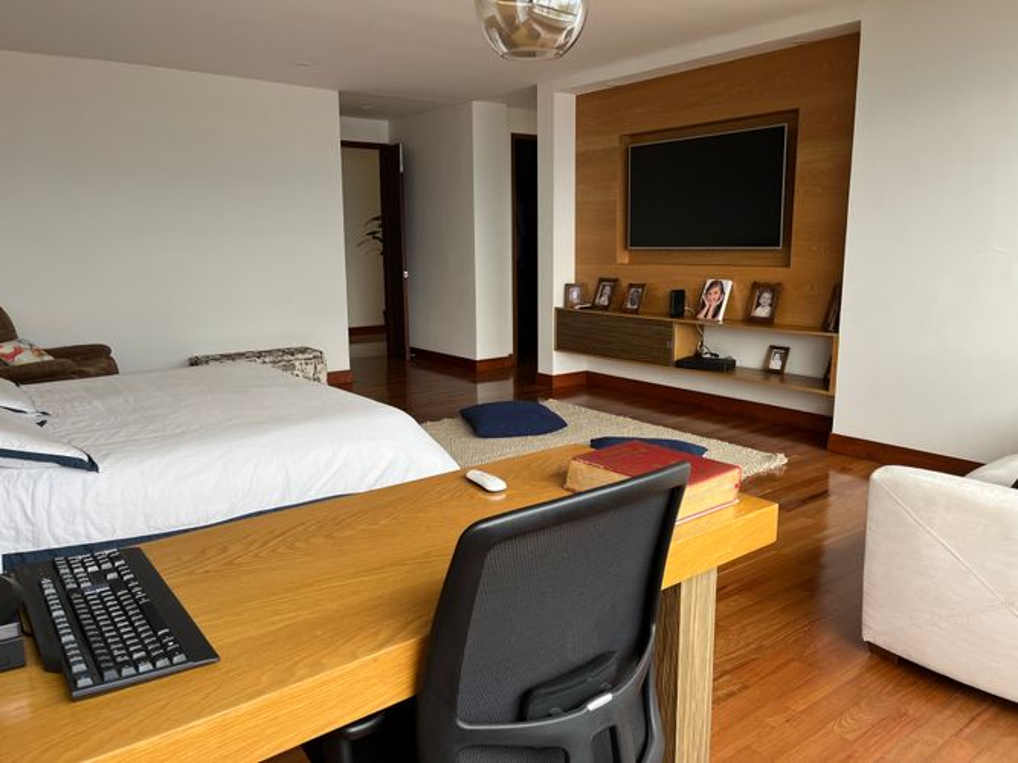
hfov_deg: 67.3
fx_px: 764
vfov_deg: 53.0
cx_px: 509
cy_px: 382
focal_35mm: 26
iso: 100
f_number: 1.6
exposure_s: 1/121
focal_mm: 5.1
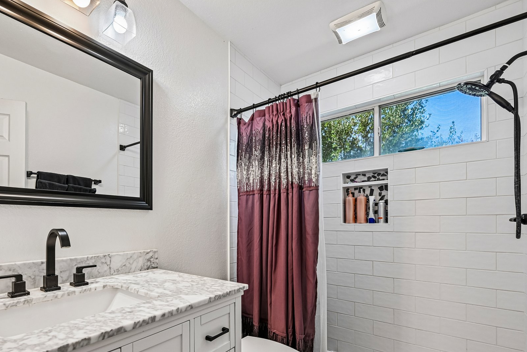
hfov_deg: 88.3
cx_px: 200
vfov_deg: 66.2
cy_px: 223
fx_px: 263
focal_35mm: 18
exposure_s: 1/15
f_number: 8
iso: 160
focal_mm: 14
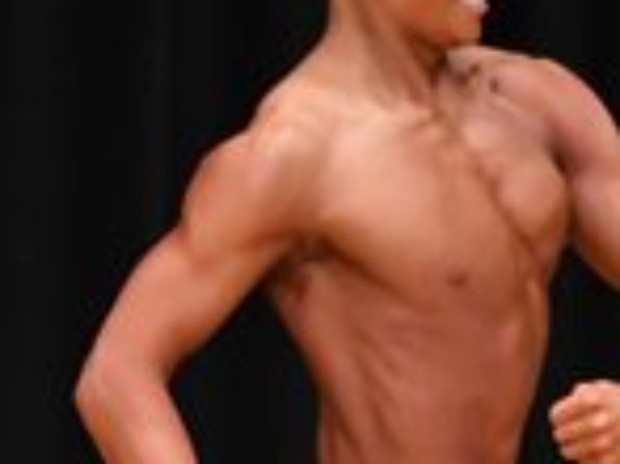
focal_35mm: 1371
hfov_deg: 1.4
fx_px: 24536
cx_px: 428
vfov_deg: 1.1
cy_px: 607
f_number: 5.6
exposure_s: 1/400
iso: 4000
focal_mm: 180
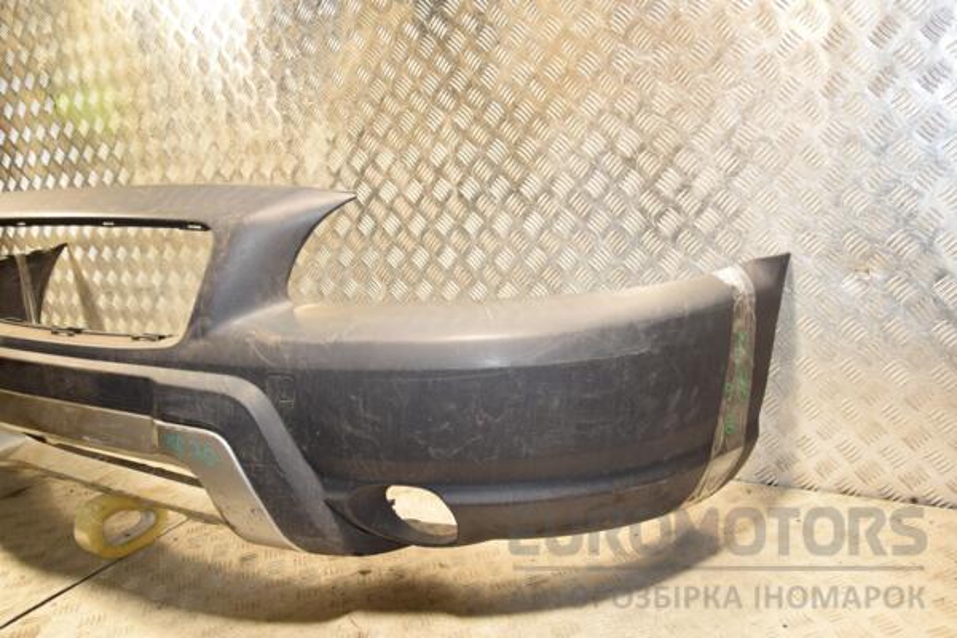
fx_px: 837
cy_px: 319
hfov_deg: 59.5
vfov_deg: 41.7
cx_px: 478
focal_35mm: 32
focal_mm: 21
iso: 800
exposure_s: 1/125
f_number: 5
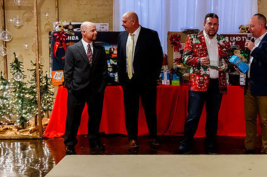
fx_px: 385
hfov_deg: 37.6
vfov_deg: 25.9
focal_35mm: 52
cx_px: 186
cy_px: 65
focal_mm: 35
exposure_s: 1/160
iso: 5000
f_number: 2.8
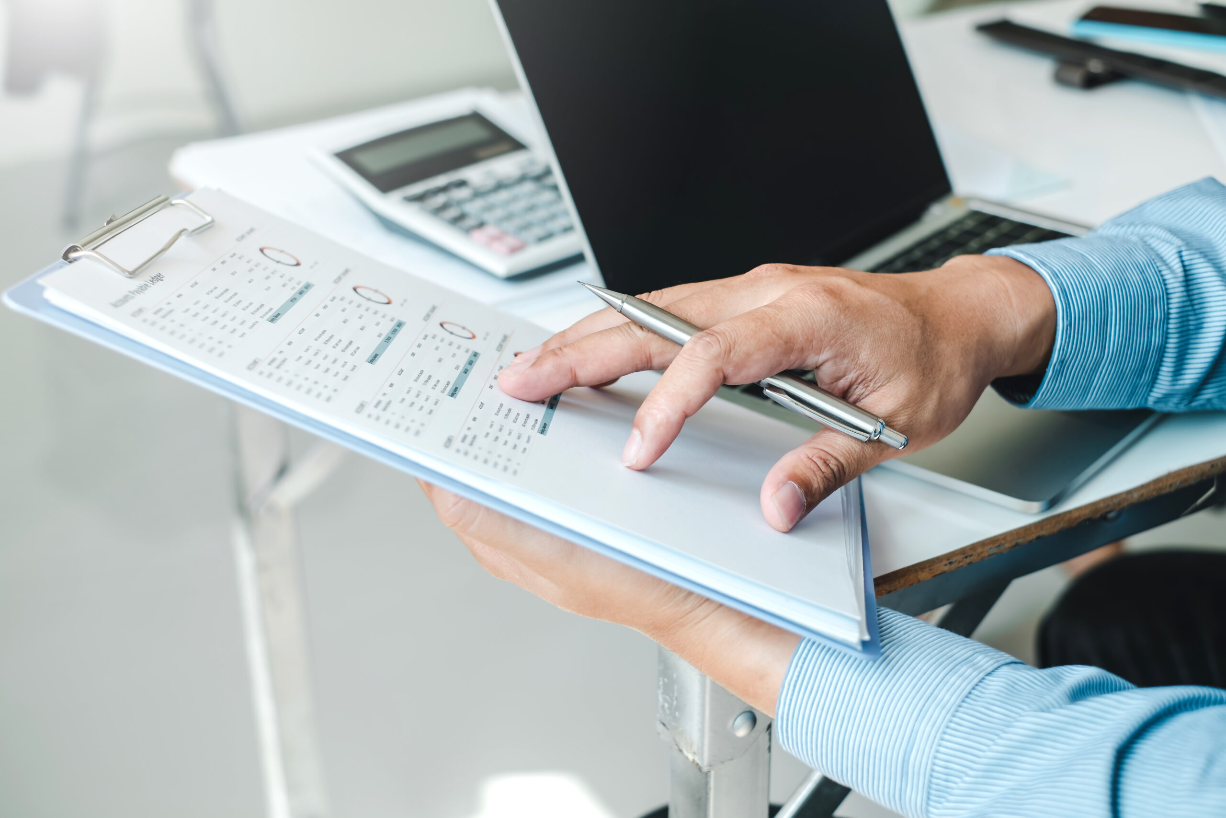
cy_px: 409
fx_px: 1805
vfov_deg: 25.5
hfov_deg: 37.5
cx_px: 613
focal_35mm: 53
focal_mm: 35
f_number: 2.8
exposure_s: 1/160
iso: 200
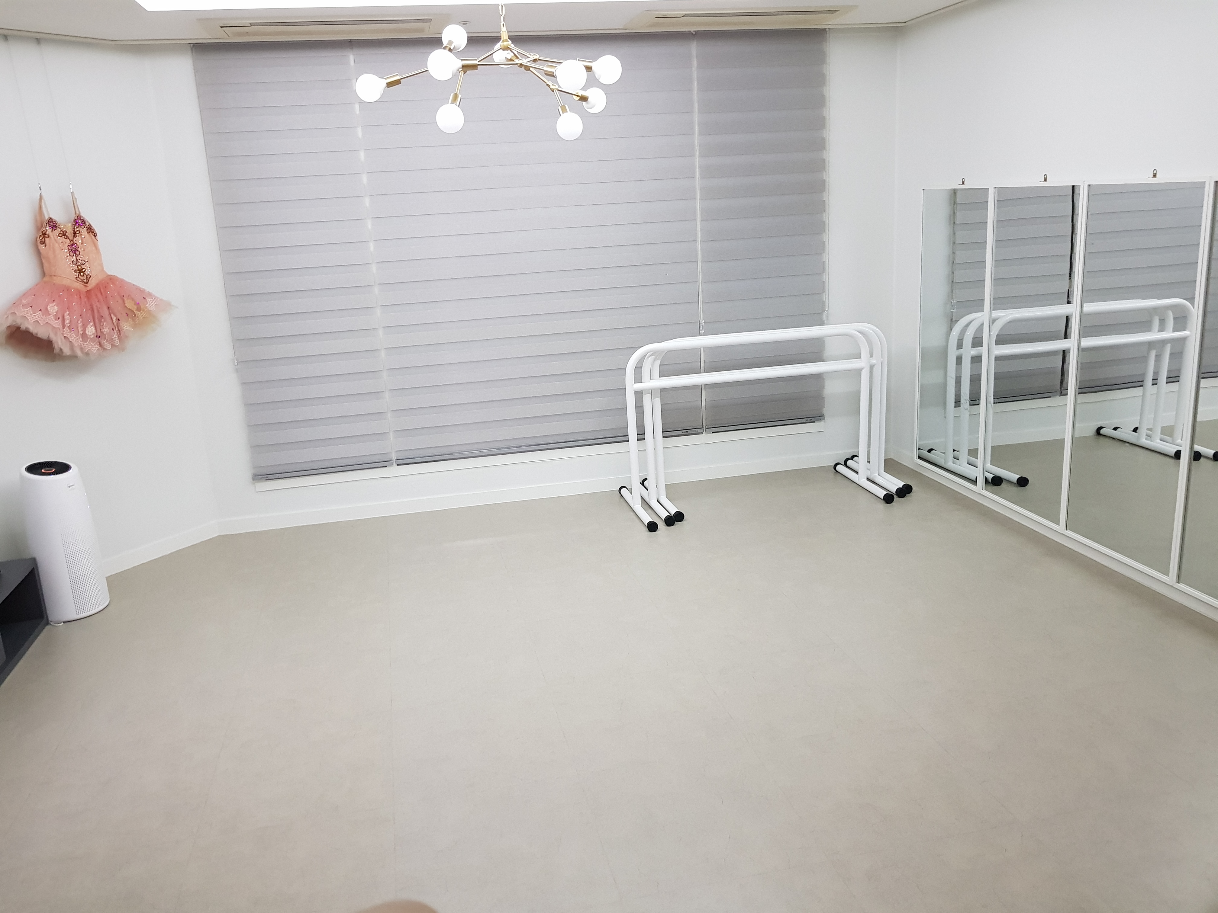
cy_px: 456
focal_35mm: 26
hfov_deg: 67.3
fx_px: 915
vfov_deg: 53.1
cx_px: 609
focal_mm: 4.2
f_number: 1.7
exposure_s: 1/24
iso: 250
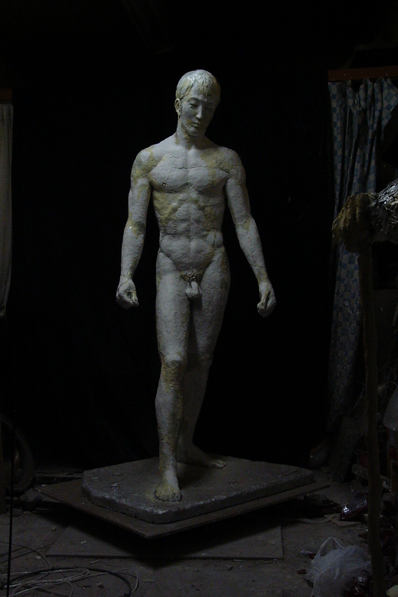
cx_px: 198
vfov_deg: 43.6
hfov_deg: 29.9
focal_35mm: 45
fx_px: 746
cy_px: 299
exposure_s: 1/125
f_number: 2.8
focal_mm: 7.2
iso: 200
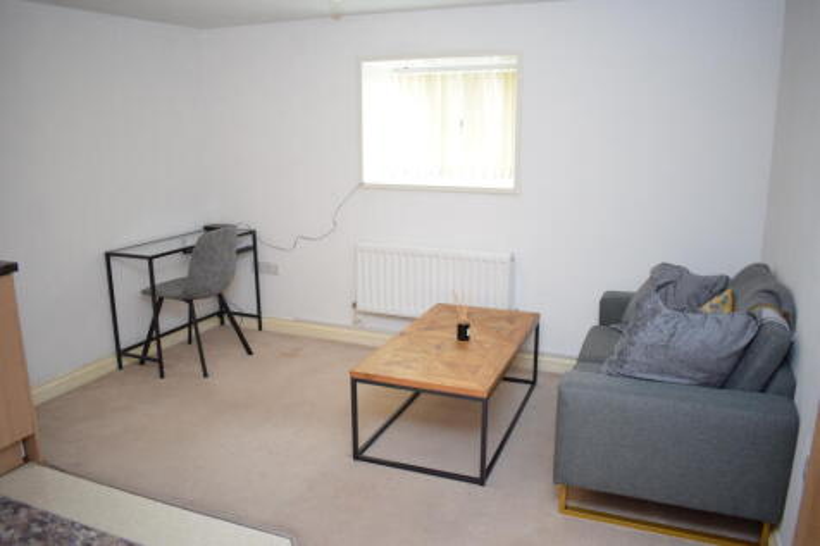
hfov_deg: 67.4
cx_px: 410
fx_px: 615
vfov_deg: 47.9
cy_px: 273
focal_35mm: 27
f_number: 3.5
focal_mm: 18
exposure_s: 1/60
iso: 1400
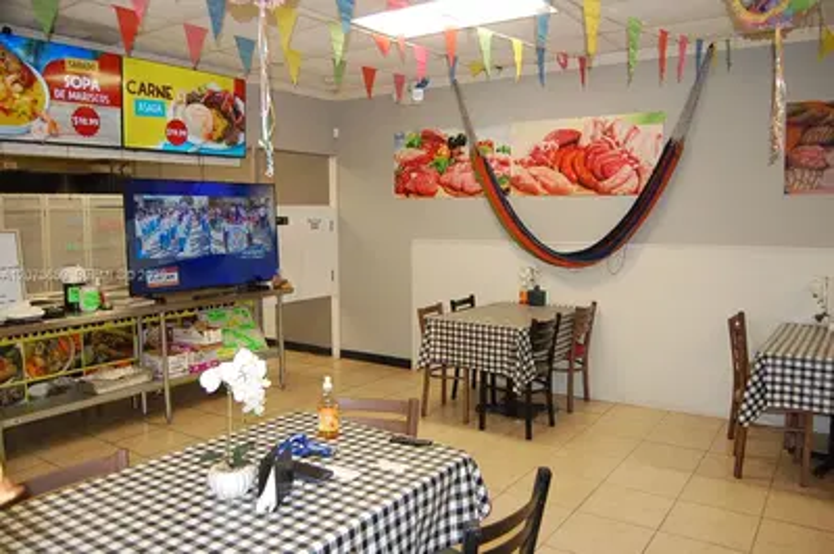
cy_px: 277
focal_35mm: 27
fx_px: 625
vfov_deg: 47.9
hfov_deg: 67.4
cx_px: 417
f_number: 3.5
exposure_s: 1/60
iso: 400
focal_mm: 18
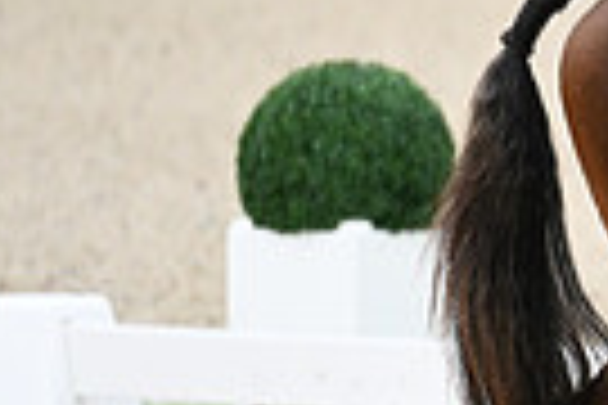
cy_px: 20
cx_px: 1207
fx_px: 28945
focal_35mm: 1714
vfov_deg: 0.8
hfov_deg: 1.2
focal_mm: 400
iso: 2800
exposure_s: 1/1250
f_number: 4.5
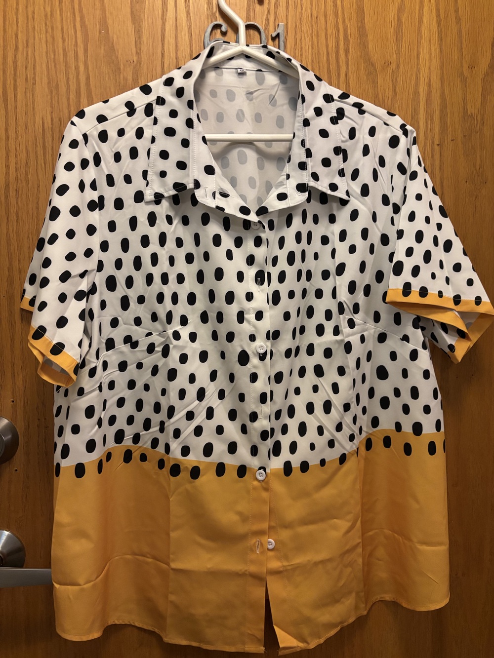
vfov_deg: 67.3
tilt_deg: -2.3
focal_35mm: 26
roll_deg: +0.8
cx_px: 247
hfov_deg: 53.1
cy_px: 329
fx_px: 495
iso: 500
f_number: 1.6
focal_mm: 5.96
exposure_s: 1/40
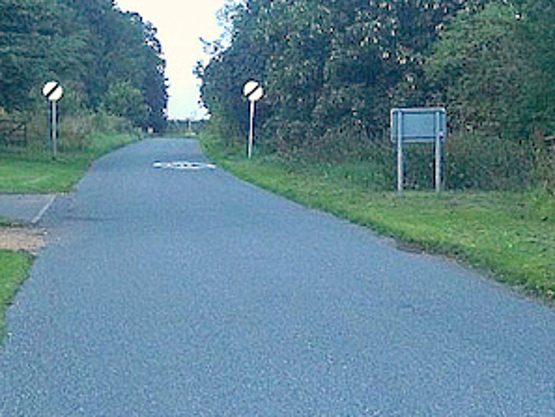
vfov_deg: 15.2
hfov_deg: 20.2
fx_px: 1556
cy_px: 129
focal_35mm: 97
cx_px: 224
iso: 160
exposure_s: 1/40
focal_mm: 6.5
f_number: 3.1
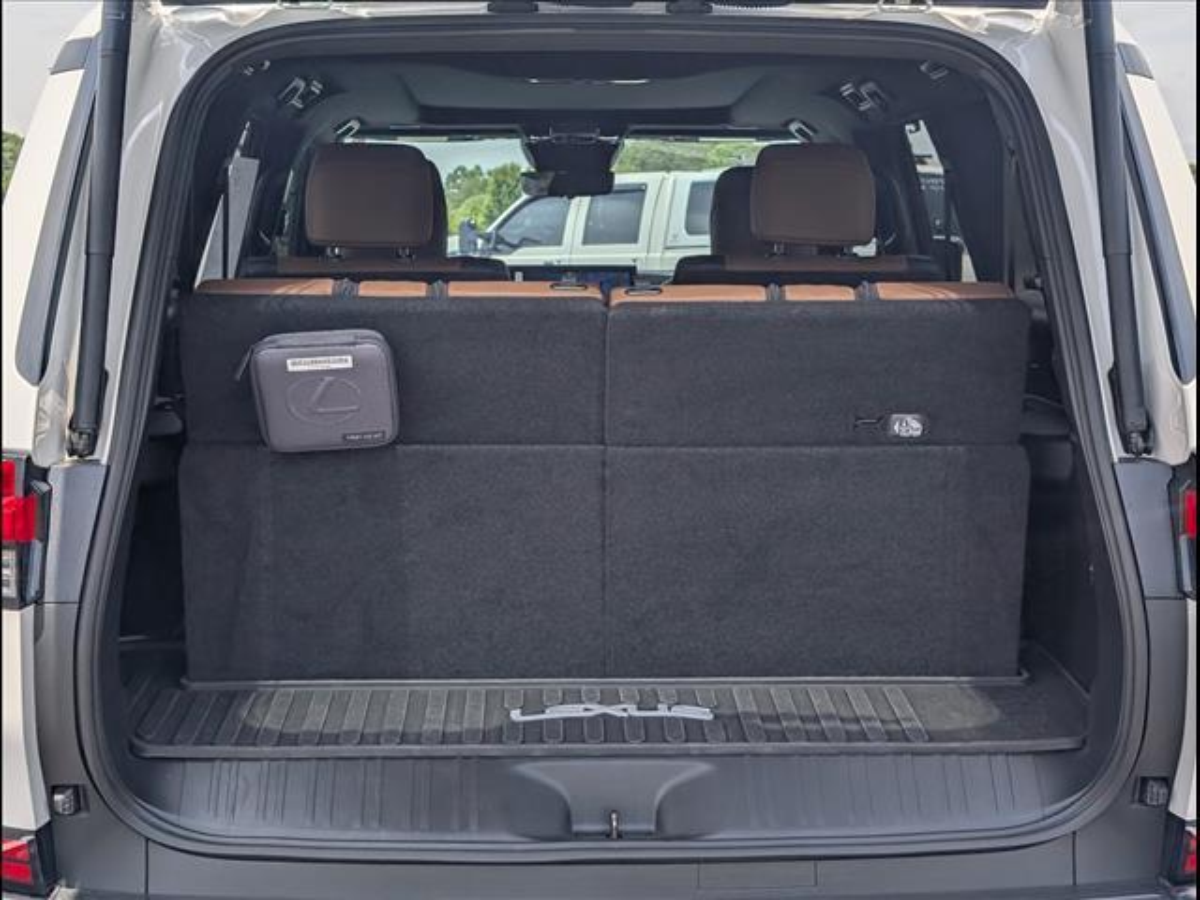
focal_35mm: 49
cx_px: 600
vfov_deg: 29.7
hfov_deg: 38.9
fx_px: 1699
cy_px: 450
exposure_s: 1/1111
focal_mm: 6.9
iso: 20
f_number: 1.68
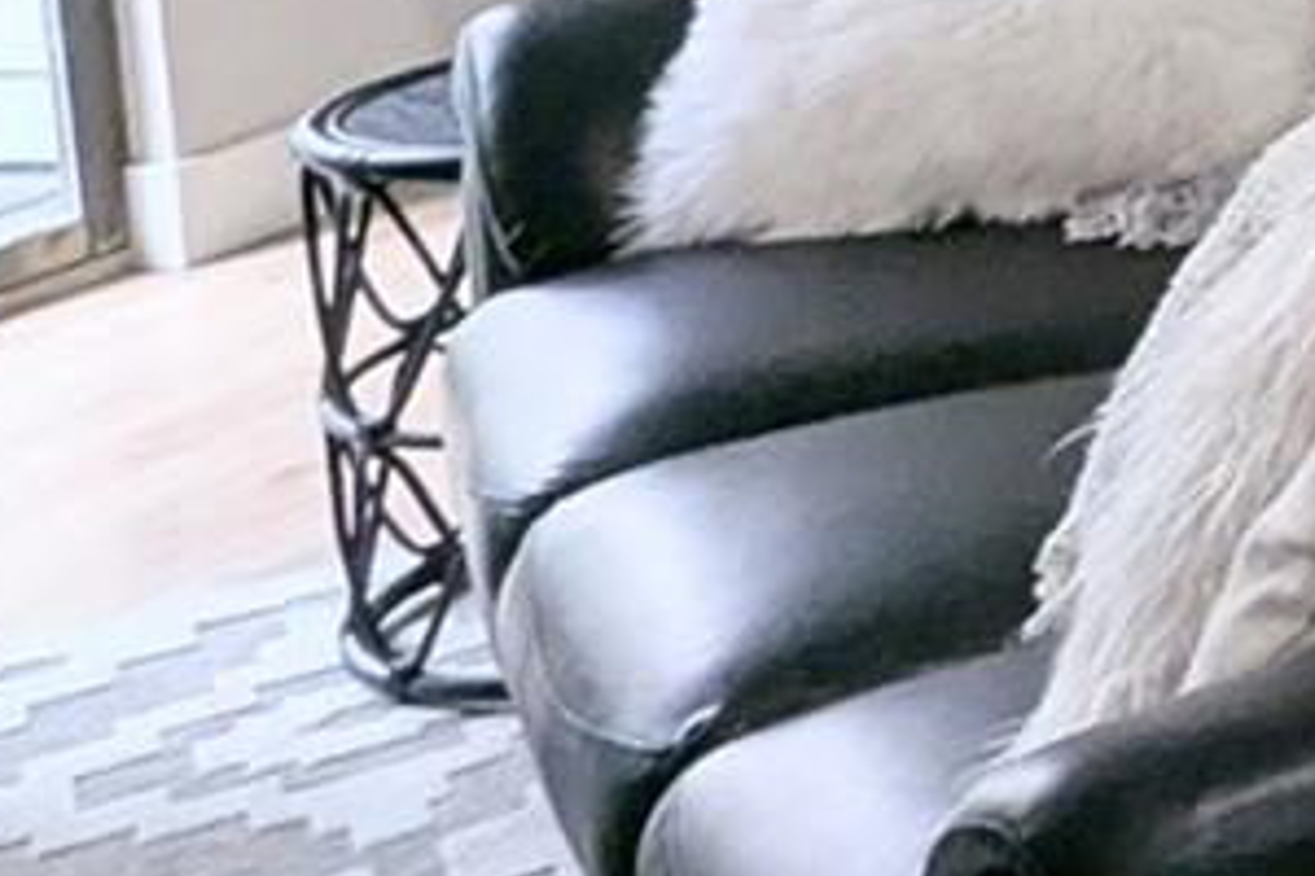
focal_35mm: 72
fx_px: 2630
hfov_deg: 16.1
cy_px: -486
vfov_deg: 16.9
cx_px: 3007
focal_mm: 1.95
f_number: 2.2
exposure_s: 1/60
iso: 68
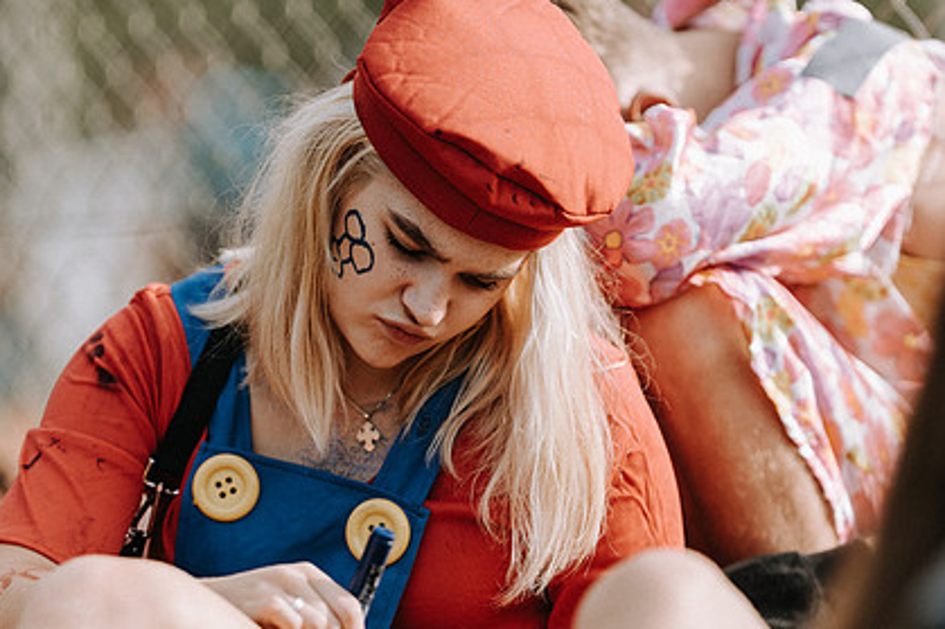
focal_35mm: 277
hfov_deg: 7.4
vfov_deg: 5.0
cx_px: 467
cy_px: 398
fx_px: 7268
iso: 100
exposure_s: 1/1600
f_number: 2
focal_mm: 200
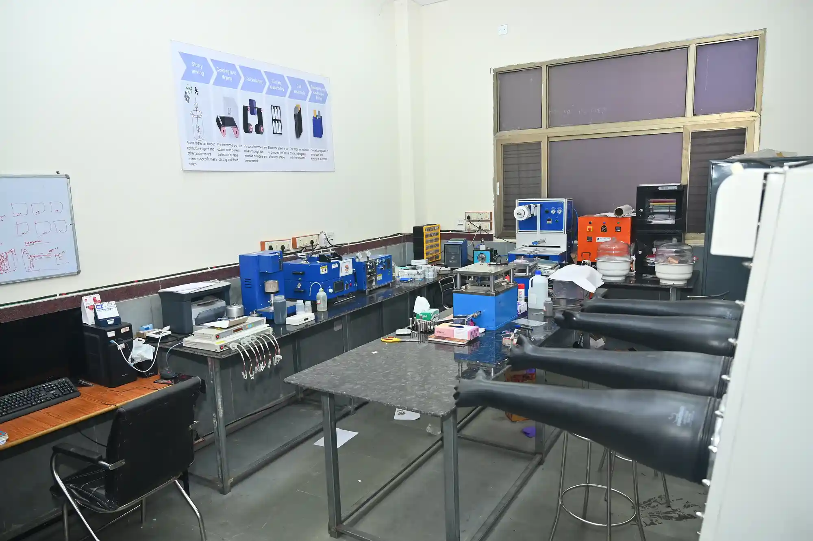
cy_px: 270
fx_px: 542
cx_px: 406
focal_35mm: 24
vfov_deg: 53.1
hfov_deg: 73.8
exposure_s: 1/160
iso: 500
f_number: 4
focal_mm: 24
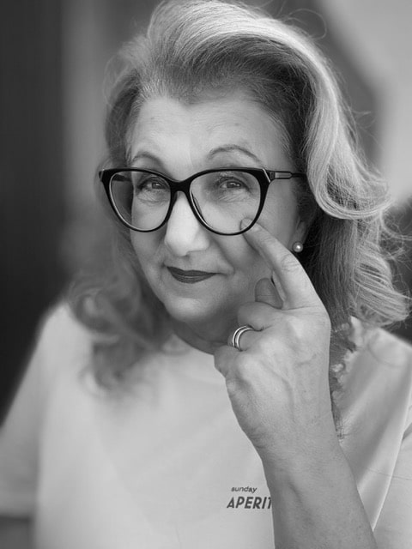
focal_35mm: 30
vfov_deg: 60.0
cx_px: 206
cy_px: 274
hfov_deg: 46.8
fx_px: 476
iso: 20
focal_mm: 2.69
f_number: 1.9
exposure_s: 1/152
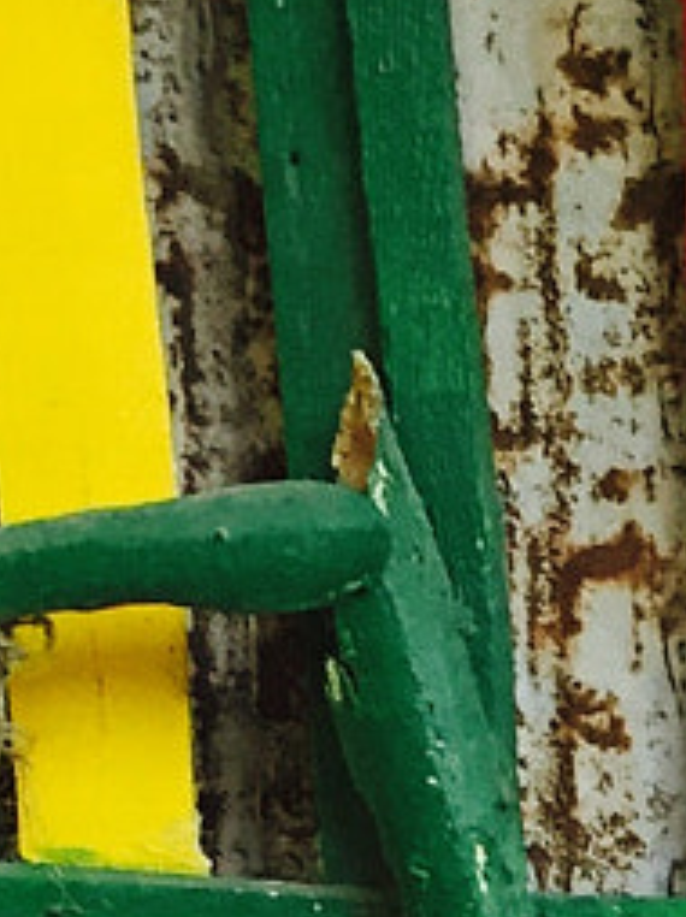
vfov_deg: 9.9
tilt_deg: -13.6
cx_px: 1358
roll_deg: -1.9
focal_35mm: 183
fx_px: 4844
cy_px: 1971
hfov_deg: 7.8
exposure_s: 1/33
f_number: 2.2
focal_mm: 4.15
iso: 100
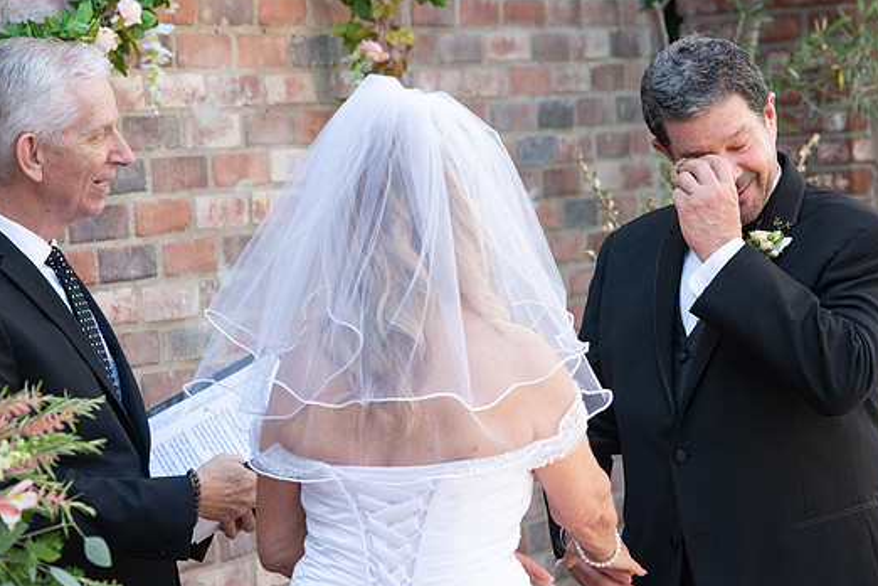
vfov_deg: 9.1
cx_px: 471
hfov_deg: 13.7
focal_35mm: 150
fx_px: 3658
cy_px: 282
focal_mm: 135
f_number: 5.6
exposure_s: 1/640
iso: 1250
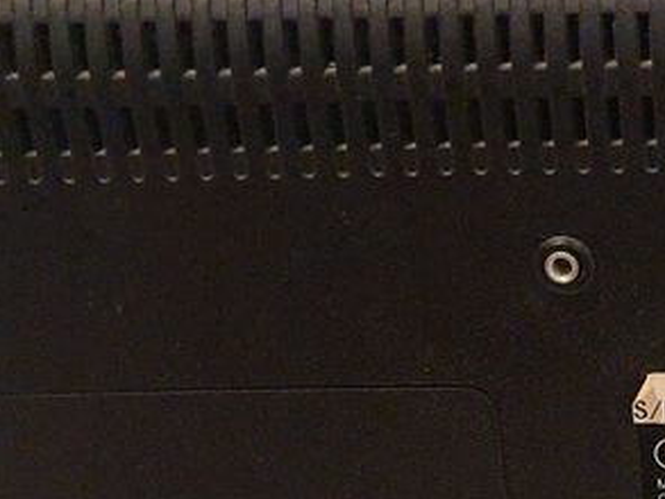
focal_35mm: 92
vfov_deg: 15.3
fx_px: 1768
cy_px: 662
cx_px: 842
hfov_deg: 19.7
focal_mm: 4
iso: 1250
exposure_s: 1/11
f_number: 1.8
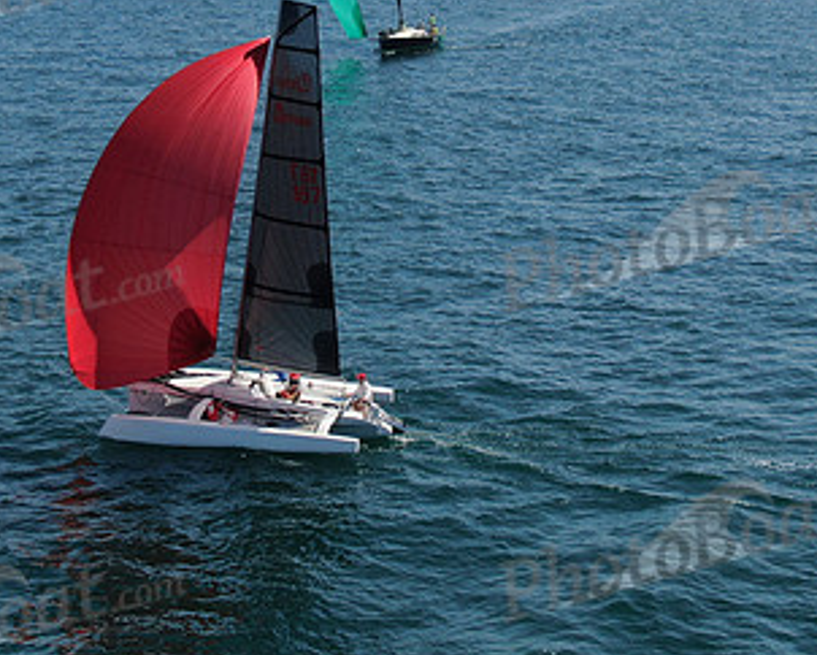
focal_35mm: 90
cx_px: 344
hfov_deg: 21.2
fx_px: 2178
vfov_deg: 16.9
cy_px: 118
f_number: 3.8
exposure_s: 1/1000
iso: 100
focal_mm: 8.6
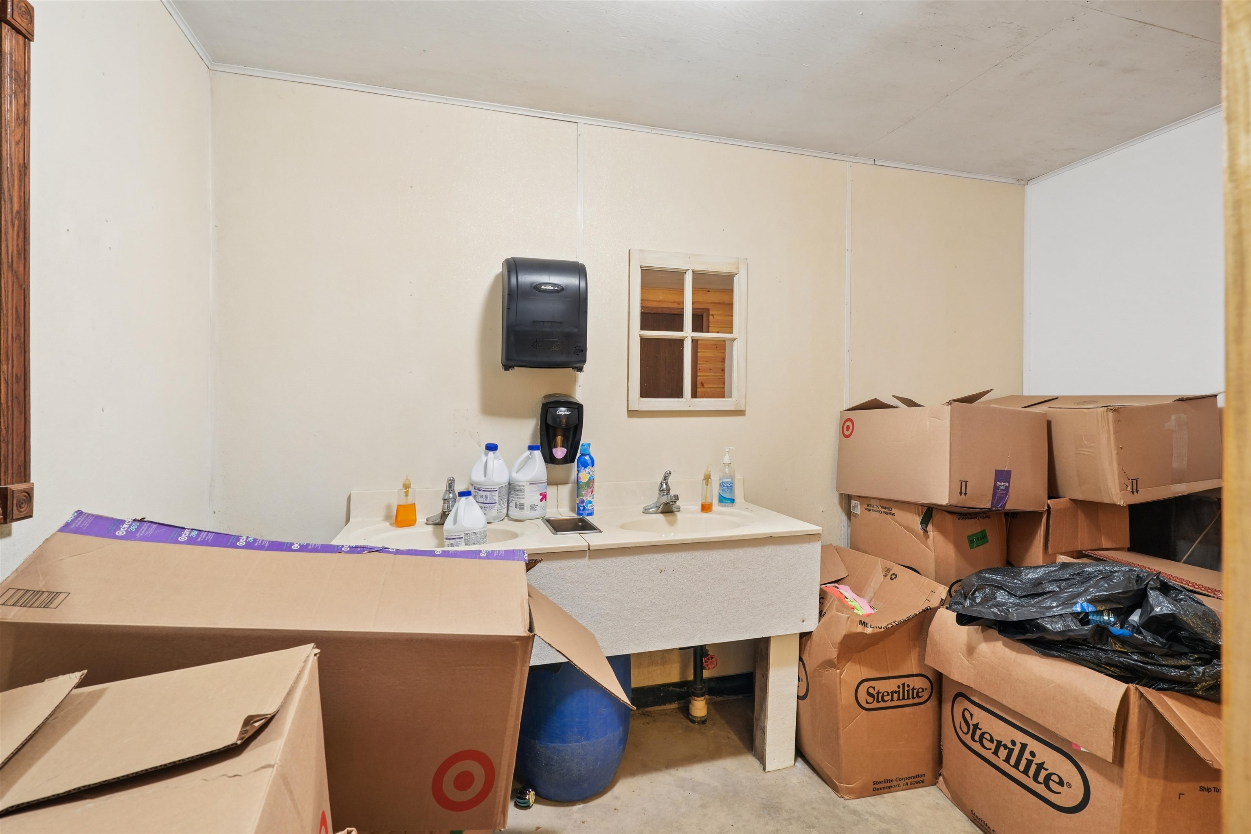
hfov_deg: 96.7
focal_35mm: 16
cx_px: 626
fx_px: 556
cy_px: 417
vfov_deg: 73.7
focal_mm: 16
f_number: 10
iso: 800
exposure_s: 1/2.5
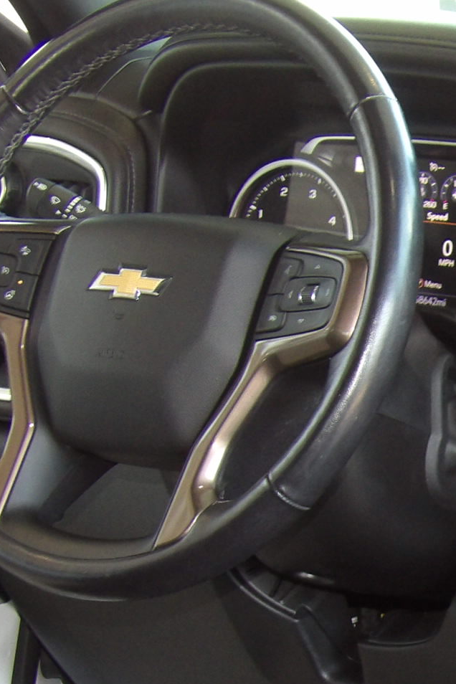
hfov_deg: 10.3
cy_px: 628
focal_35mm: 130
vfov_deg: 15.6
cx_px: 646
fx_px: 2470
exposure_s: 1/31
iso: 250
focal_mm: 8.2
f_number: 3.8
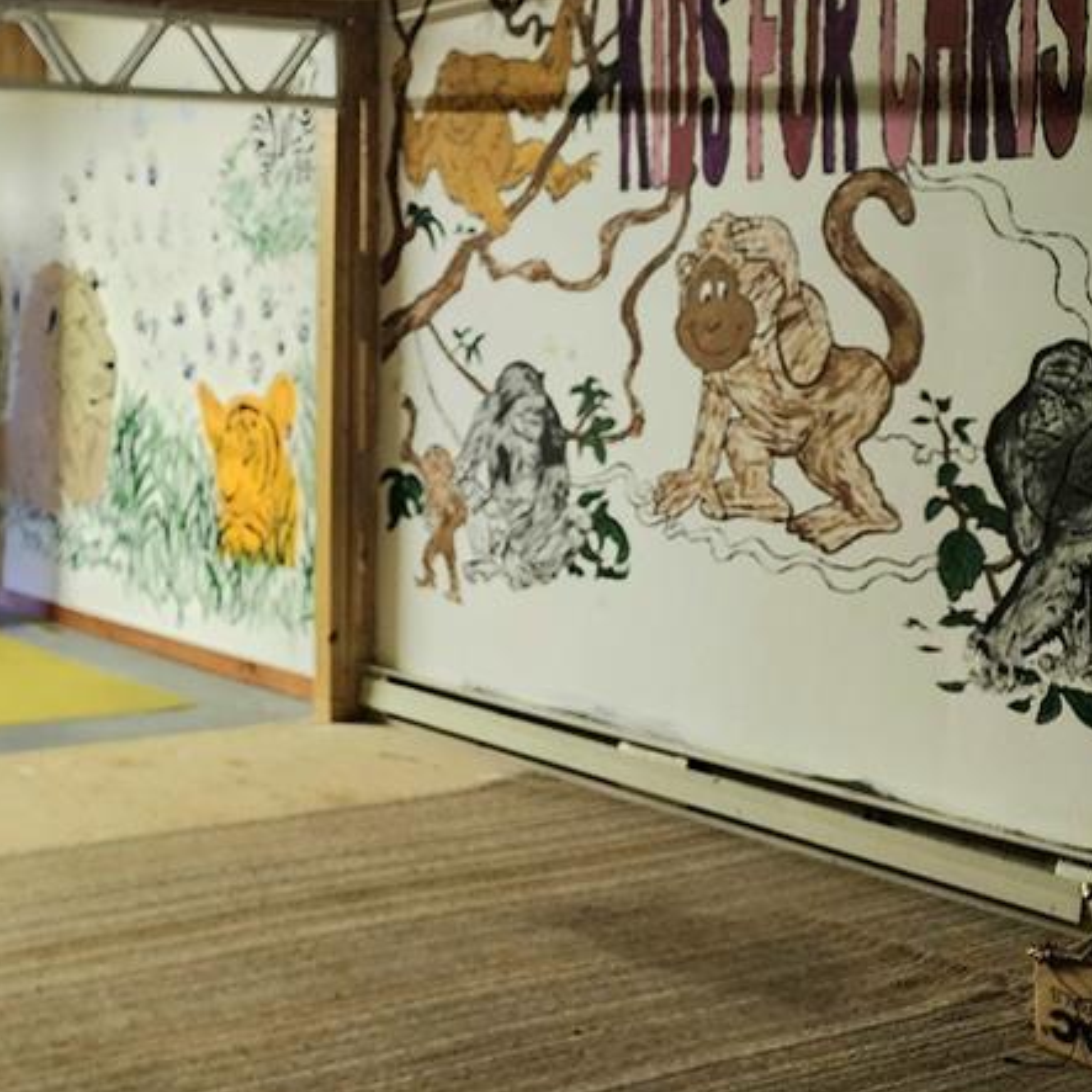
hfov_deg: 32.0
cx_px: -99
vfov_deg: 35.7
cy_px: 370
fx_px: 1677
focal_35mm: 47
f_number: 1.8
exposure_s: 1/60.2
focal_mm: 6.4
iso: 800
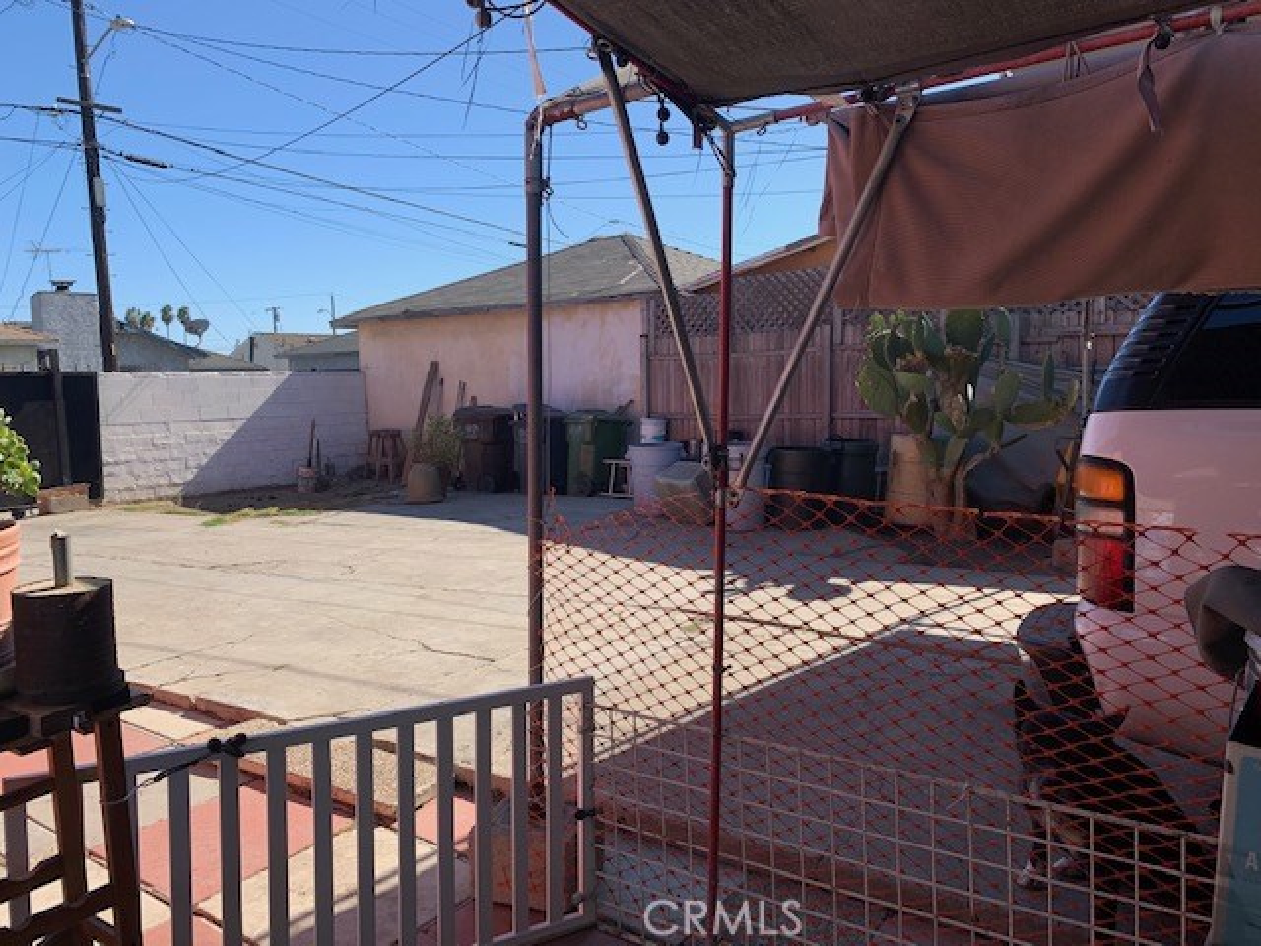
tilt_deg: -5.1
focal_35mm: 26
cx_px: 630
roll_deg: +1.7
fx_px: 947
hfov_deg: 67.3
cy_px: 473
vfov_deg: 53.1
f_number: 1.8
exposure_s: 1/1536
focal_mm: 4.25
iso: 25
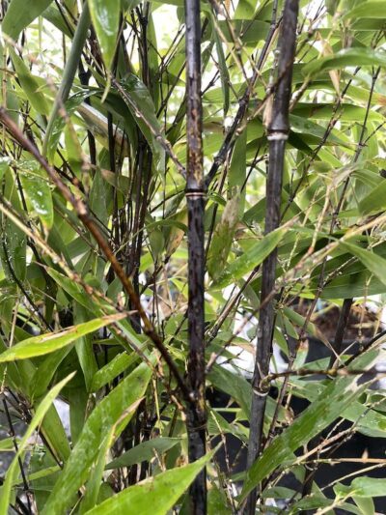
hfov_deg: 53.1
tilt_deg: -9.6
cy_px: 258
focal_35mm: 26
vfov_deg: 67.3
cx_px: 193
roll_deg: +3.2
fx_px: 386
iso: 125
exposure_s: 1/104
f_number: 1.6
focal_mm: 4.2
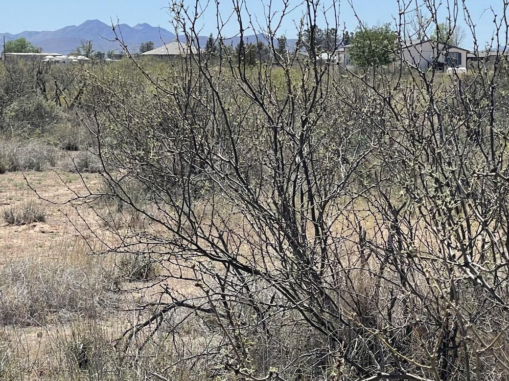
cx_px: 239
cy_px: 109
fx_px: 1853
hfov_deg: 15.6
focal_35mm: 126
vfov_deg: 11.7
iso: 20
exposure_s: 1/1647
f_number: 2.2
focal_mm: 7.5
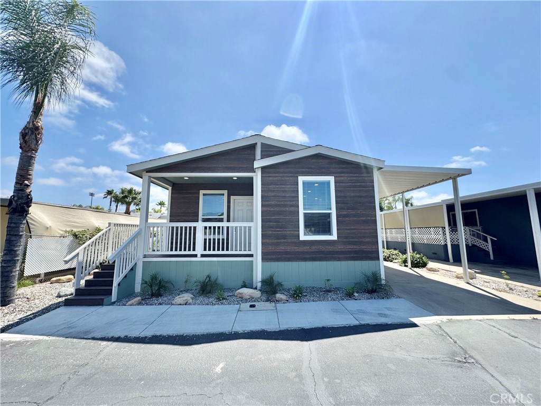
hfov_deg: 102.1
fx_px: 219
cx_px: 270
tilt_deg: +8.3
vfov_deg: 85.7
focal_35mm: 14
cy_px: 203
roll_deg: -0.6
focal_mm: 2.22
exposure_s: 1/1672
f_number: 2.2
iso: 50
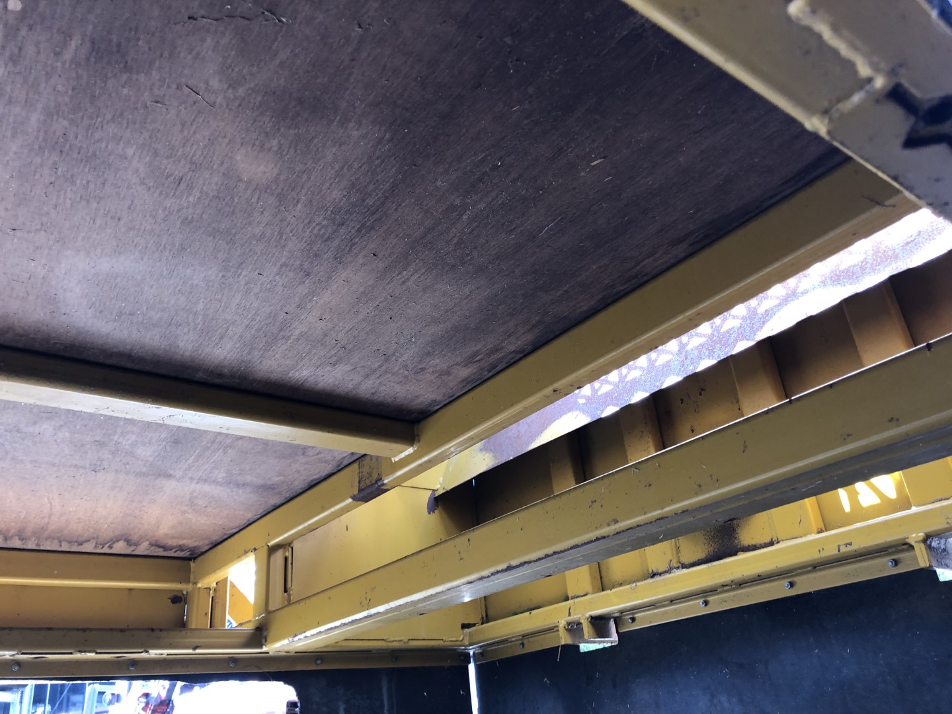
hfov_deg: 63.4
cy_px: 357
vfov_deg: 49.7
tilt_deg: +27.1
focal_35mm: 28
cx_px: 476
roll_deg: +6.0
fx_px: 770
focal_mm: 4
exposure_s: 1/30
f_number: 1.8
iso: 32
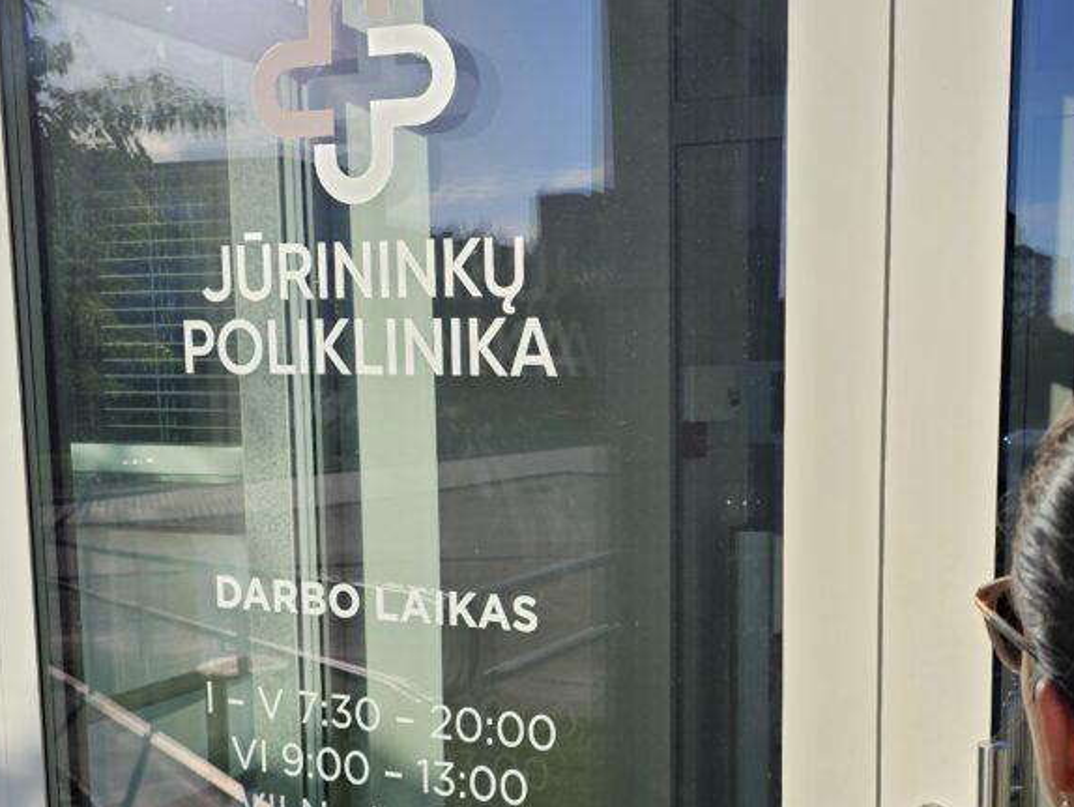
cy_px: 524
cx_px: 698
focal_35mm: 41
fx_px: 1273
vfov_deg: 34.9
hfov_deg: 45.2
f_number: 1.7
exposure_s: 1/2000
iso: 25
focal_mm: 6.3
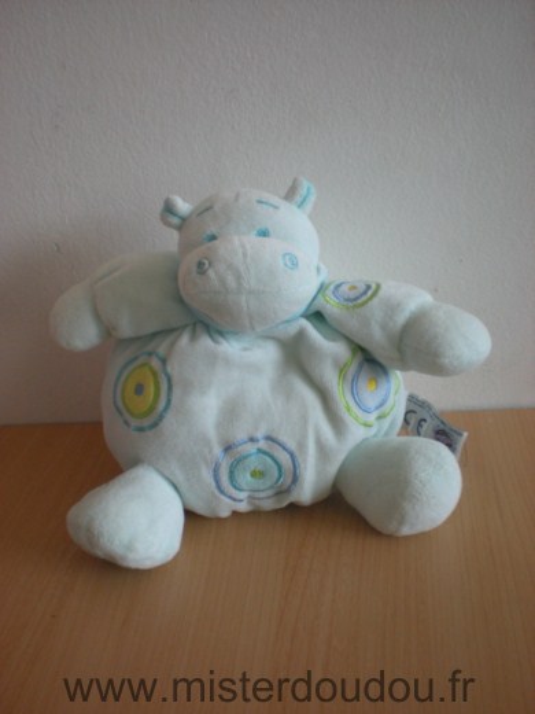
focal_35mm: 38
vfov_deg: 49.0
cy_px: 357
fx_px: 783
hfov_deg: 37.7
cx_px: 268
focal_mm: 6.3
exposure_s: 1/22.8
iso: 200
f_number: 3.1
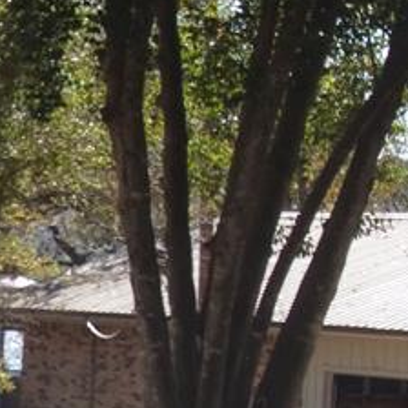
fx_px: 3454
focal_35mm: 259
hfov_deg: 6.5
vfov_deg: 6.7
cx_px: -454
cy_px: 342
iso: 80
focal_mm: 11.5
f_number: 4.5
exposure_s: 1/170
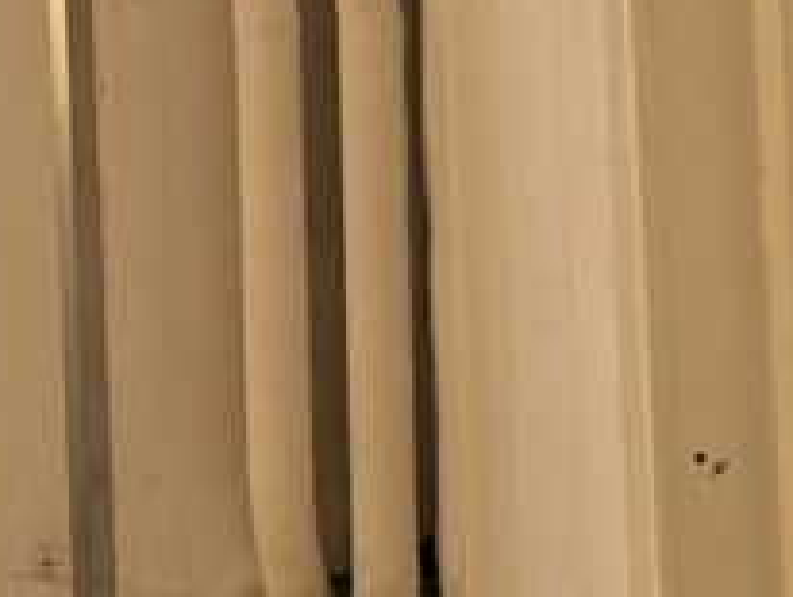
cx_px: -1778
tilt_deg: +4.2
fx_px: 4266
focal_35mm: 186
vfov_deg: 8.0
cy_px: 289
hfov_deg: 8.4
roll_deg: +0.9
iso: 100
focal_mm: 6.76
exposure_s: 1/100
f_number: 1.78
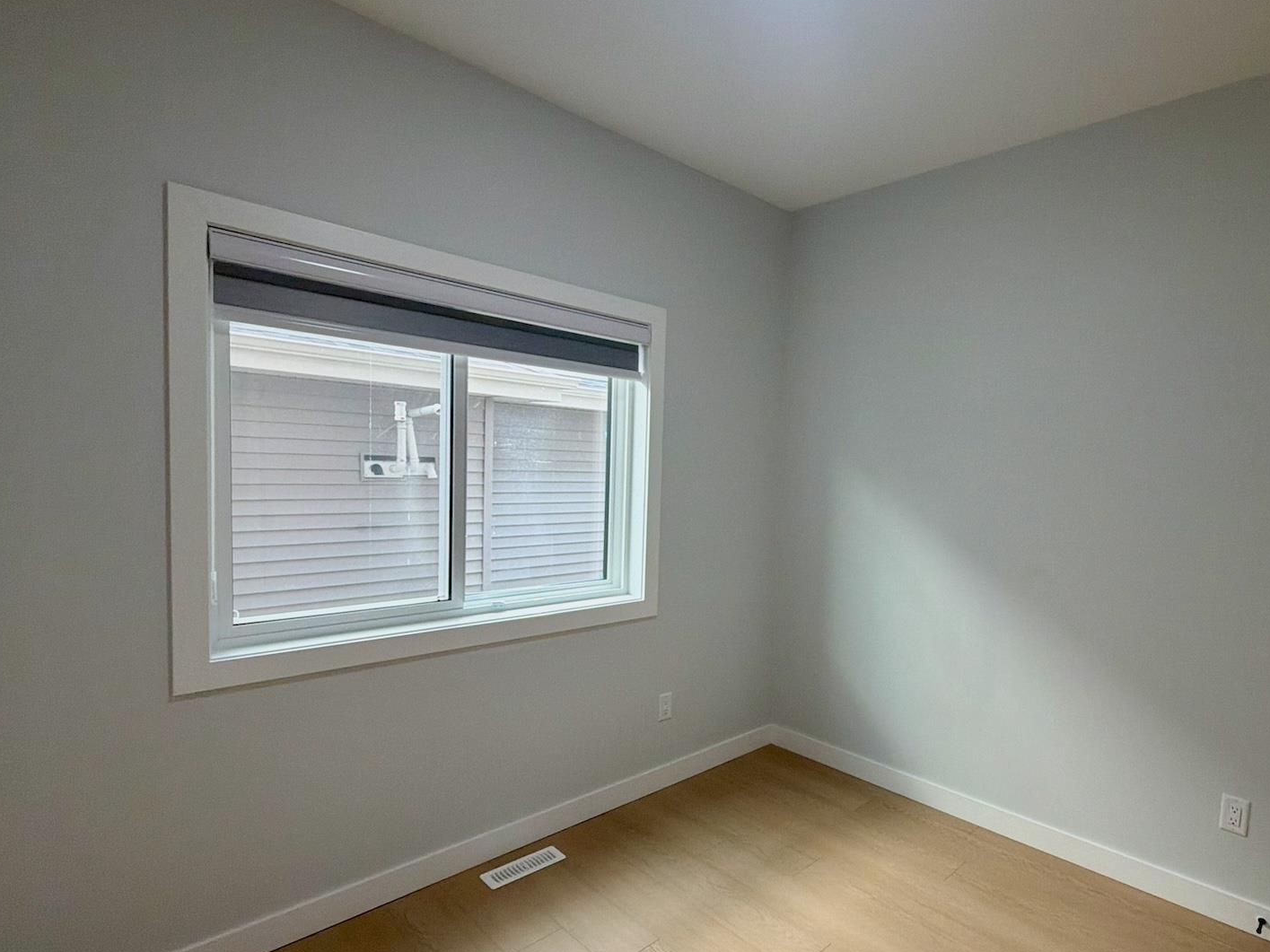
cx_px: 764
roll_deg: -1.8
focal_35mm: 19
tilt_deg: -3.5
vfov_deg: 68.6
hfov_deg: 83.6
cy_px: 511
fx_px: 697
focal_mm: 2.22
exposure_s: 1/121
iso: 125
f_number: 2.2
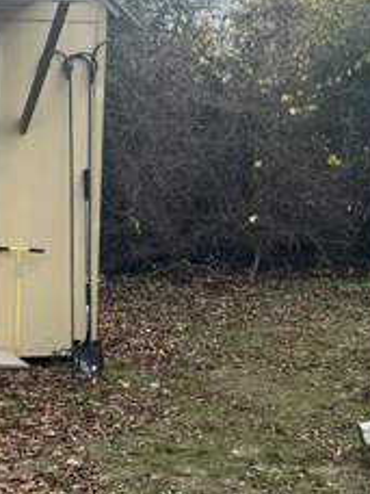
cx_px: -52
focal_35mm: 73
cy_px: 219
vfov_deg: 26.7
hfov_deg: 19.2
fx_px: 1040
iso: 50
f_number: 1.6
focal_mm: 5.1
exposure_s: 1/1018
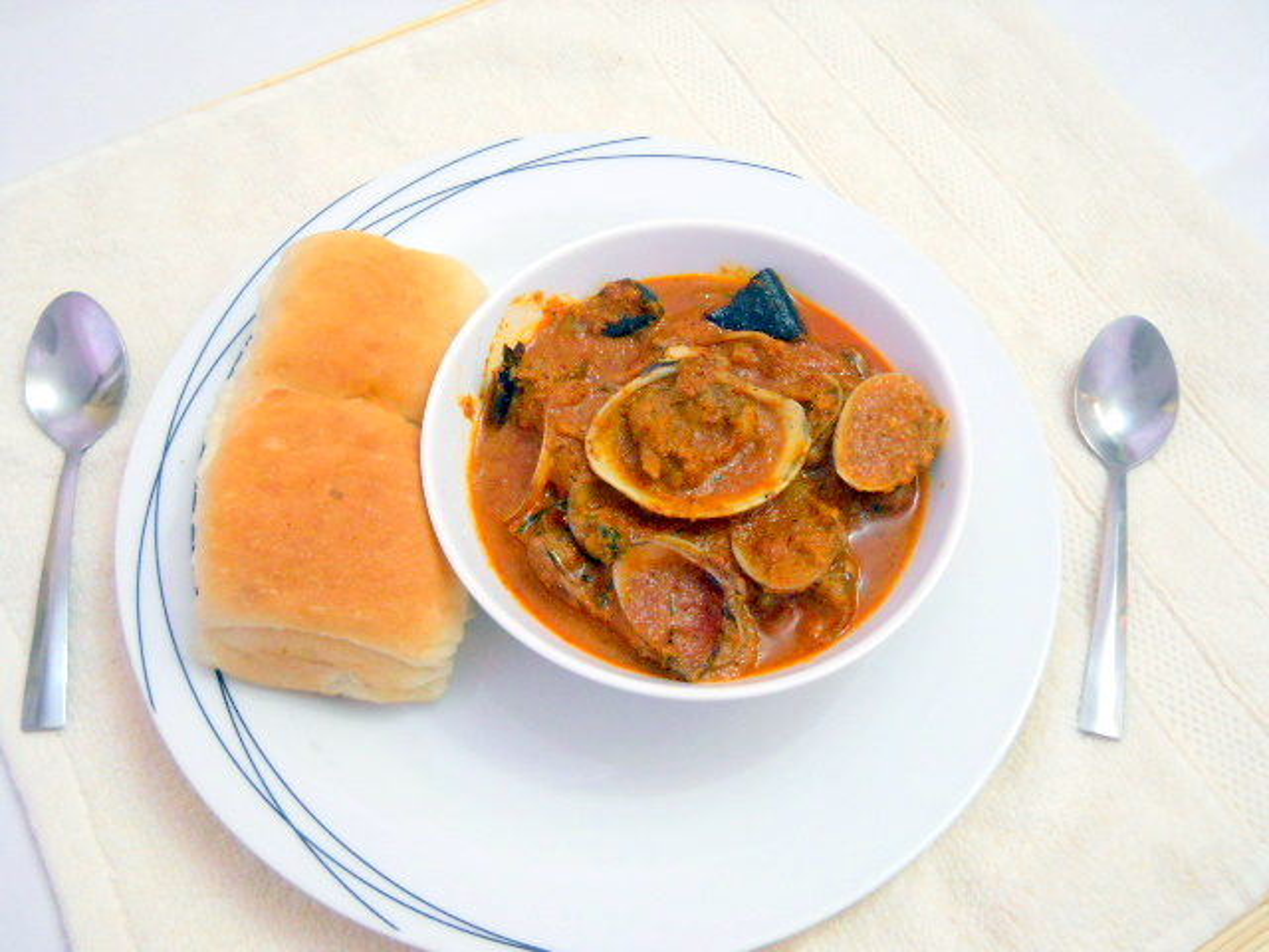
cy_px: 476
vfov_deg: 35.1
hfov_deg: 45.8
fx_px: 1503
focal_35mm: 41
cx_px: 634
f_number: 3.1
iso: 500
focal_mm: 6.72
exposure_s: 1/8
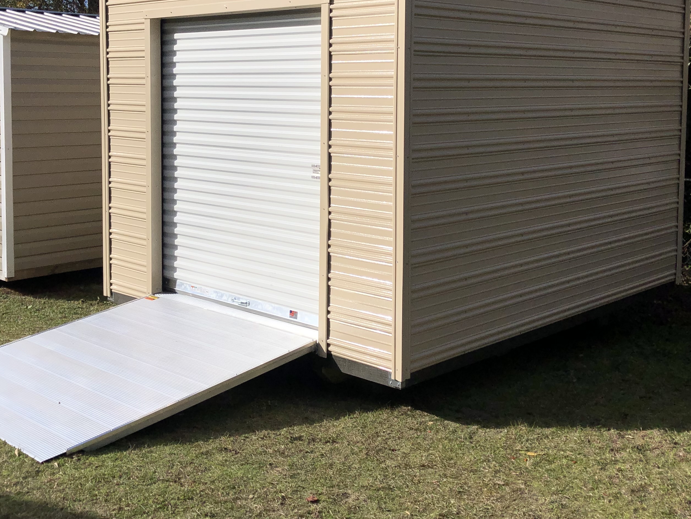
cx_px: 321
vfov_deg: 31.9
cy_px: 174
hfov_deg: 42.0
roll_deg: +0.1
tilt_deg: -5.6
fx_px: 898
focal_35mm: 45
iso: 25
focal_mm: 3.99
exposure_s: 1/6897
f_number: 1.8
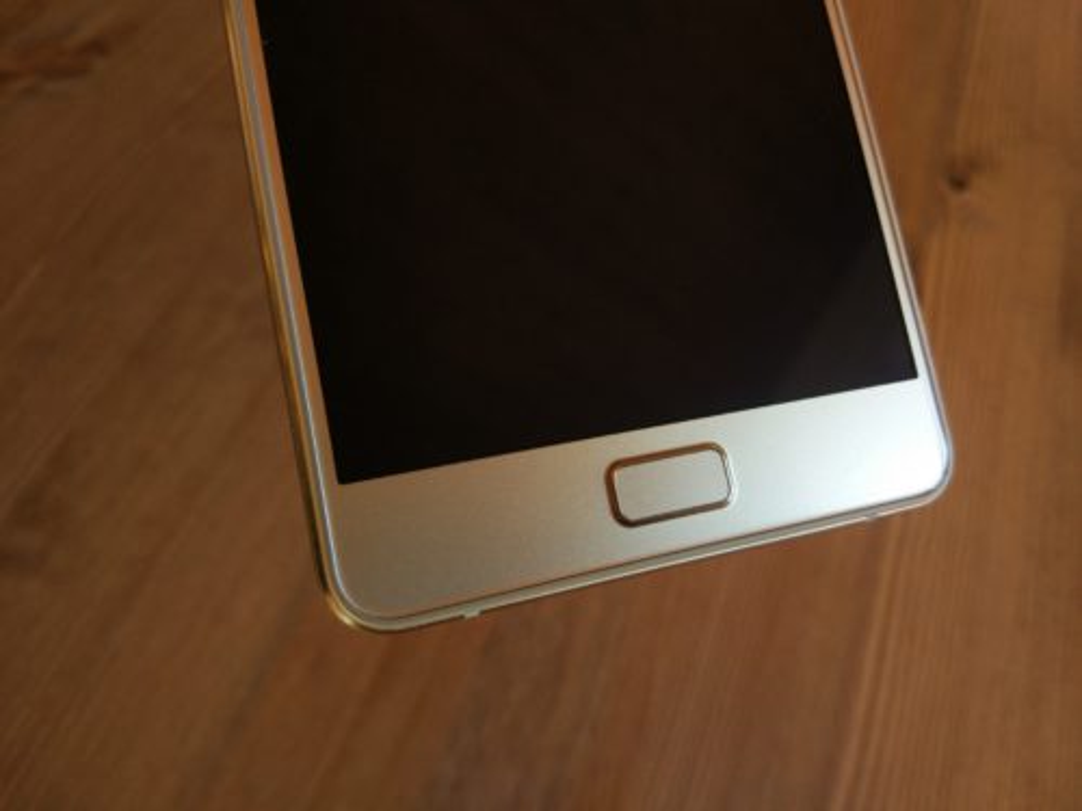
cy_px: 406
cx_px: 541
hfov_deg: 63.4
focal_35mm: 28
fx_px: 875
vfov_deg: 49.7
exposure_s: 1/50
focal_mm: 4.26
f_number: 2
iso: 212
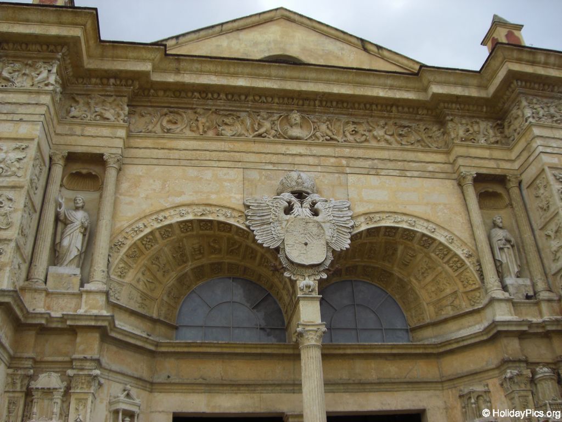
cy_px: 211
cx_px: 281
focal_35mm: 38
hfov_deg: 49.0
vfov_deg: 37.7
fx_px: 617
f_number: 2.7
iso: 64
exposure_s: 1/500
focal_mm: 6.2
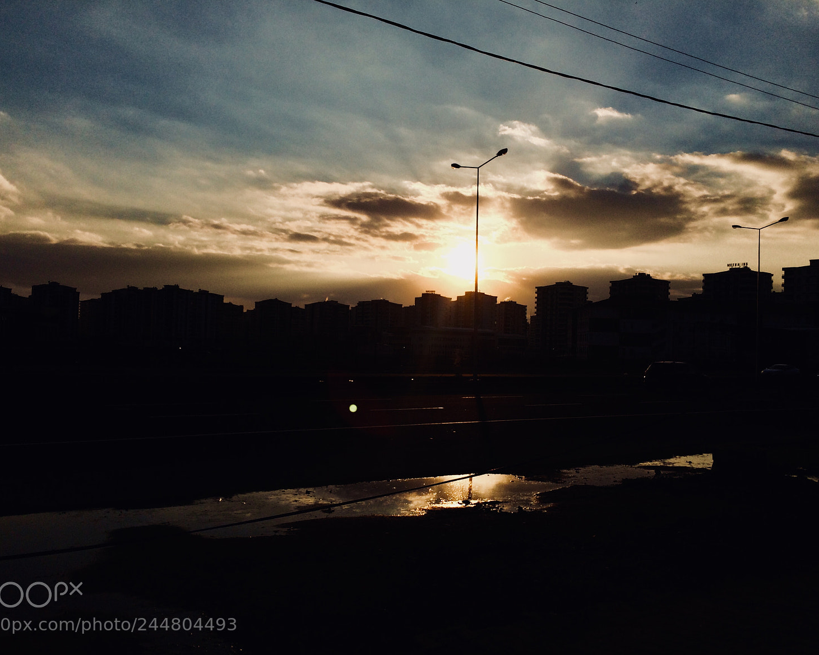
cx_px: 392
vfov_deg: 47.1
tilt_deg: +0.0
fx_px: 751
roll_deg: +0.1
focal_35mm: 31
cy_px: 332
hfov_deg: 57.2
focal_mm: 4.15
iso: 40
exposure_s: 1/5882
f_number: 2.2
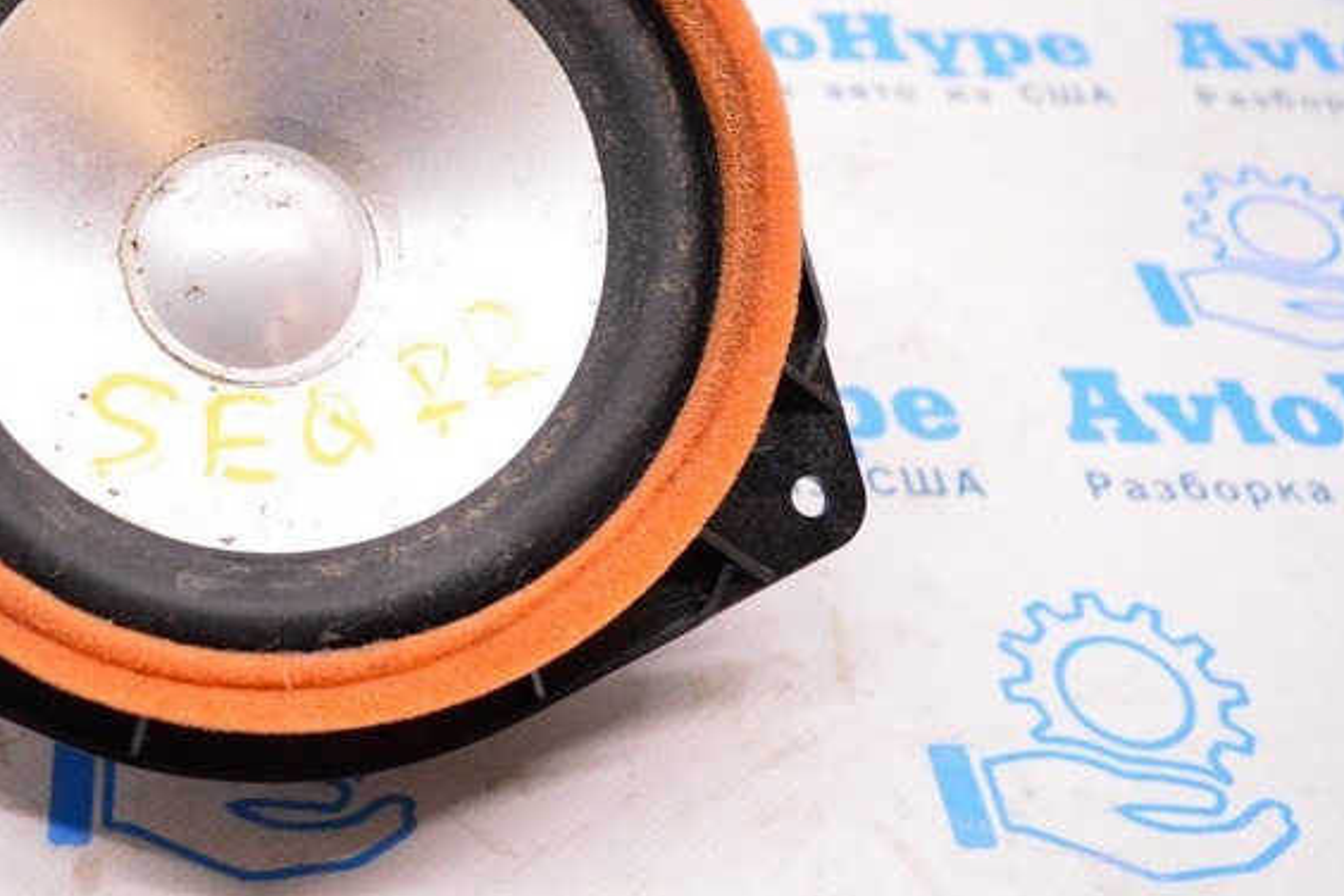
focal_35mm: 49
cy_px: 316
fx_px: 1829
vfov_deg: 27.4
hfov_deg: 38.3
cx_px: 207
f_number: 3.5
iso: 3200
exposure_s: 1/320
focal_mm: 18
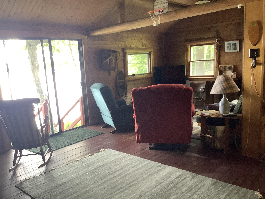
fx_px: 237
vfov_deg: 45.4
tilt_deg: -8.9
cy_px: 100
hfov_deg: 58.4
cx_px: 132
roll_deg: +3.1
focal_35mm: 31
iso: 160
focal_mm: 3.3
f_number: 2.4
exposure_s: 1/60
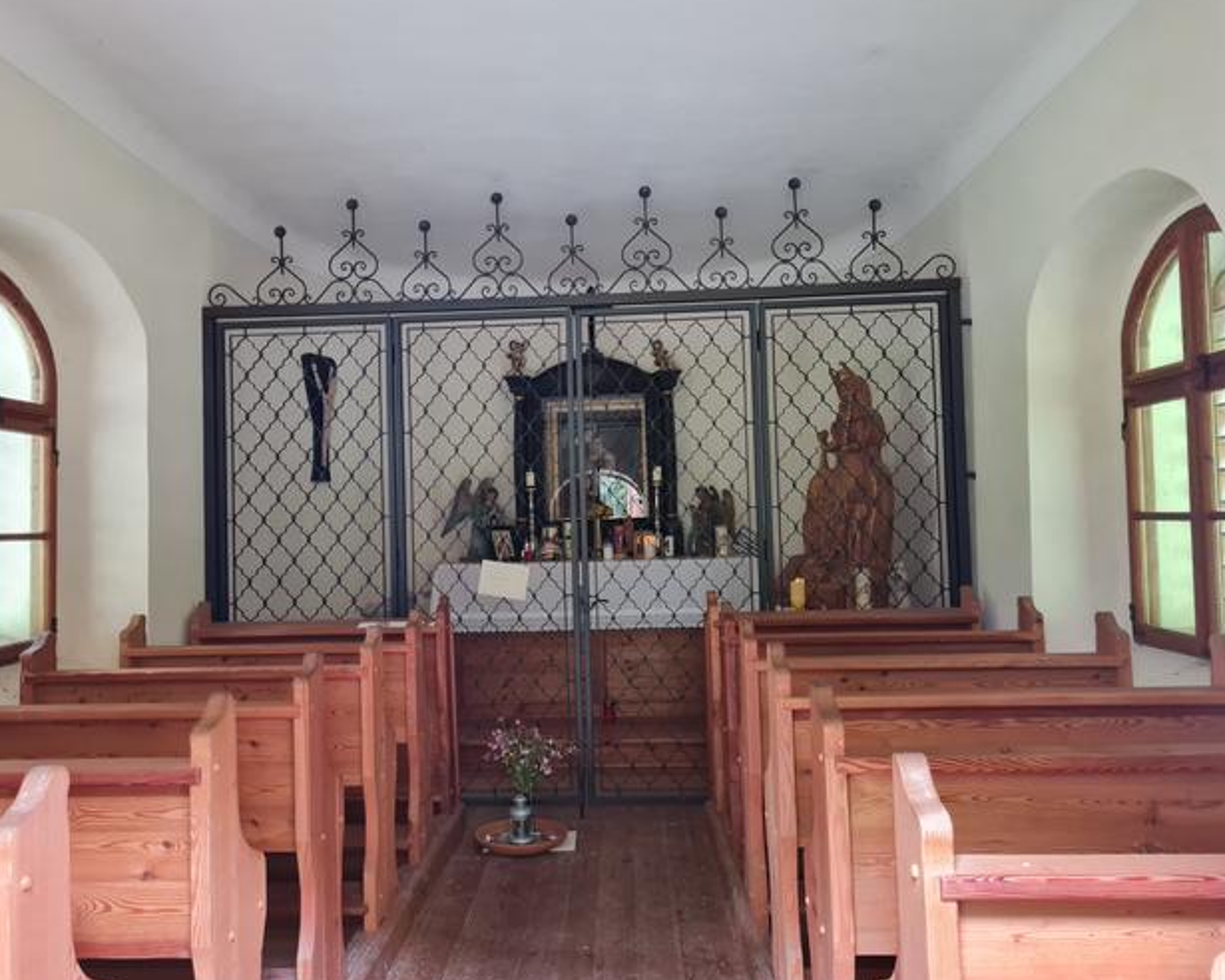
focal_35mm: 28
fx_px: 1015
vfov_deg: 51.5
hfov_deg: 62.1
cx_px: 565
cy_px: 493
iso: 640
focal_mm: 5.4
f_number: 1.8
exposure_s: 1/50
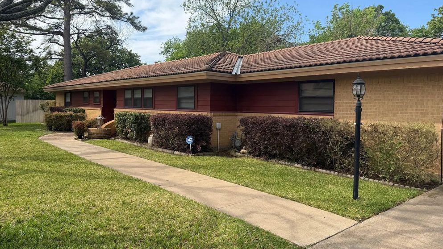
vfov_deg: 42.9
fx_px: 317
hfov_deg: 69.8
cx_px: 228
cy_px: 119
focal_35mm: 27
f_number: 1.78
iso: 80
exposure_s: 1/2801
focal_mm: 6.76
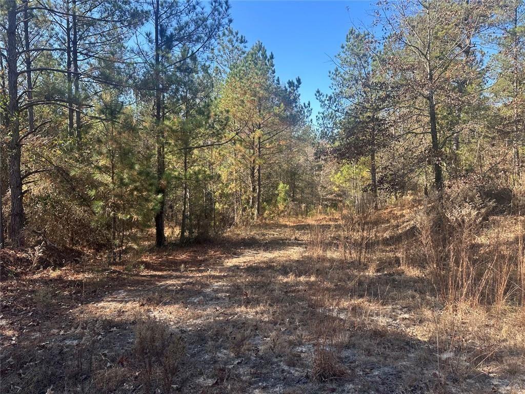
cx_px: 262
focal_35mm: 24
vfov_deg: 56.8
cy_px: 197
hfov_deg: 71.6
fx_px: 364
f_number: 1.78
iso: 80
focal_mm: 6.86
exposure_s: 1/745
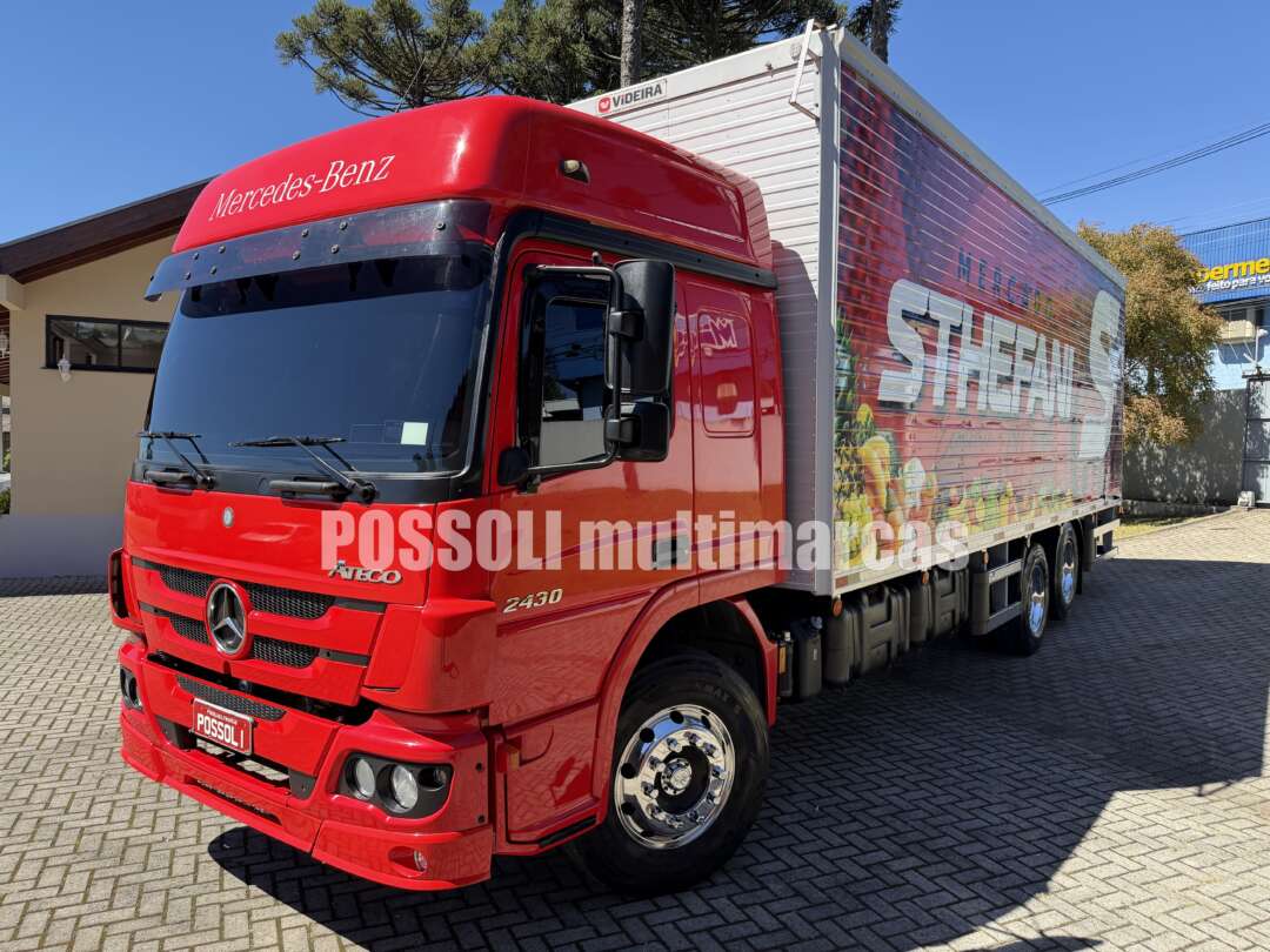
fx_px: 881
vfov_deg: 56.8
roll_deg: -1.9
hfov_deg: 71.6
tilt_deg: -2.7
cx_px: 635
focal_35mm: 24
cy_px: 476
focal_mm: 6.76
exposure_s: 1/1949
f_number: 1.78
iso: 100
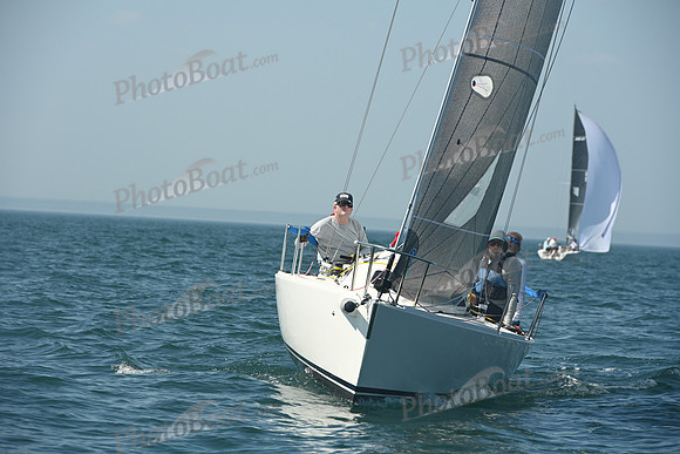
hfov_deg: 10.3
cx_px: 340
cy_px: 227
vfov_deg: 6.9
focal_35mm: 200
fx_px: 3778
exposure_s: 1/1000
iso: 320
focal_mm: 200
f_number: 8
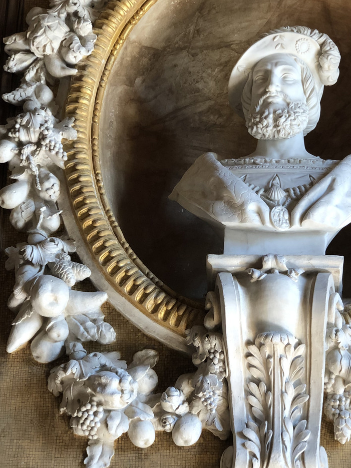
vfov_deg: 22.0
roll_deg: +0.3
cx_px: 270
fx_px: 1204
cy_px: 219
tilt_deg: +25.7
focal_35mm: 89
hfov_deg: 16.5
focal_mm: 6
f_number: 2.4
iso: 50
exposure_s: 1/50
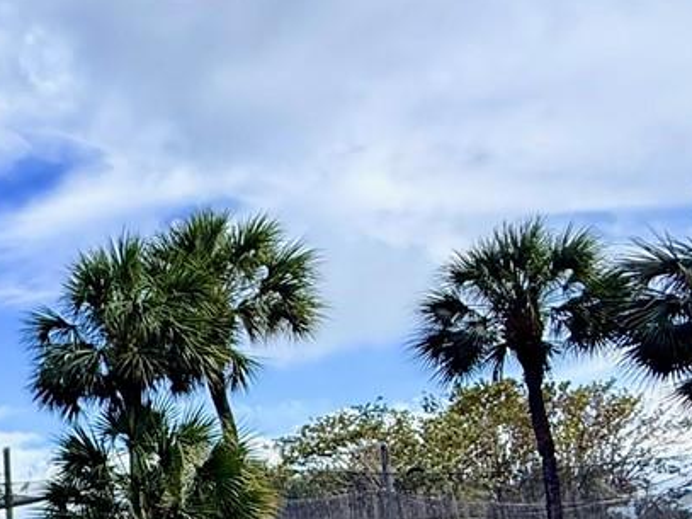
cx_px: -349
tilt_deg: +3.6
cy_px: 602
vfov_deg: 24.4
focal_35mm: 55
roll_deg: +1.2
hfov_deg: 25.8
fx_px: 1099
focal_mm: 2.22
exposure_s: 1/1167
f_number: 2.2
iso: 50
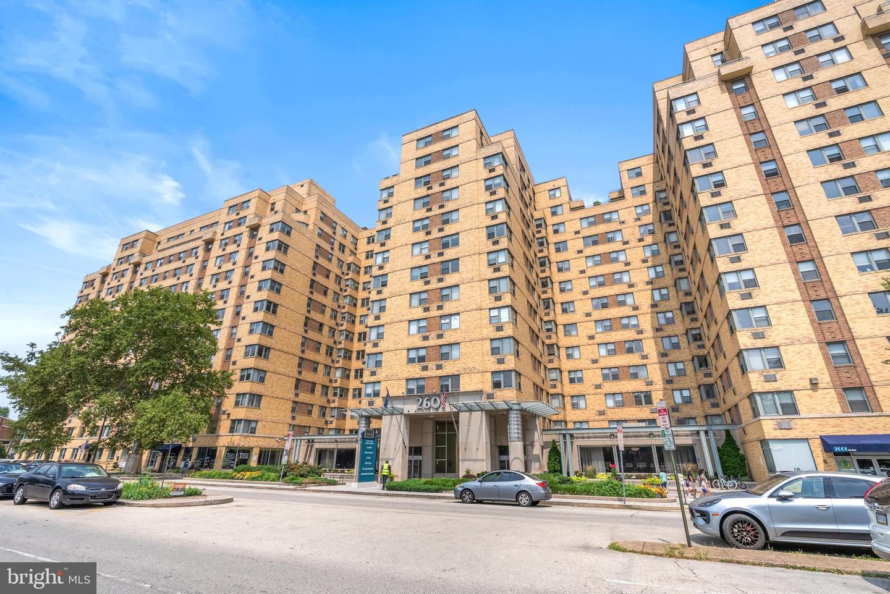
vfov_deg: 73.8
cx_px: 445
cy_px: 297
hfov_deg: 96.7
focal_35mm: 16
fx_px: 396
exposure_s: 1/2000
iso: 640
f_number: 11
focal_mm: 16
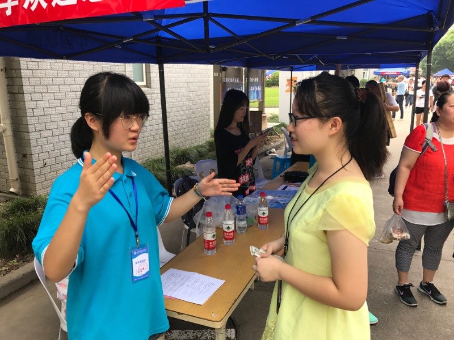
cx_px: 227
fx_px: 367
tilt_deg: -13.8
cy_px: 170
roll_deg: -0.6
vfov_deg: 49.7
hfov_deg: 63.4
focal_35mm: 28
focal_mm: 3.99
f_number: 1.8
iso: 20
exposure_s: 1/307
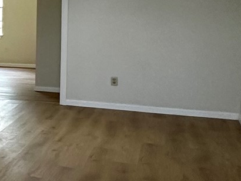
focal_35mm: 70
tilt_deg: -4.4
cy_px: 52
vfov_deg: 20.9
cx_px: -213
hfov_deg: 19.4
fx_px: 487
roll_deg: +1.5
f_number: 2.2
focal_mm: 2.22
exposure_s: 1/120
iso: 250
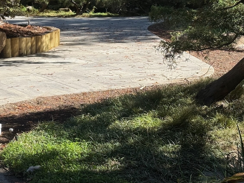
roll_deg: +0.4
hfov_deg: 22.0
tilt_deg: -7.8
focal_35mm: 87
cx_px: 28
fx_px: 613
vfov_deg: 16.9
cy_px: 64
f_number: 1.78
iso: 64
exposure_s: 1/2273
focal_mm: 6.76
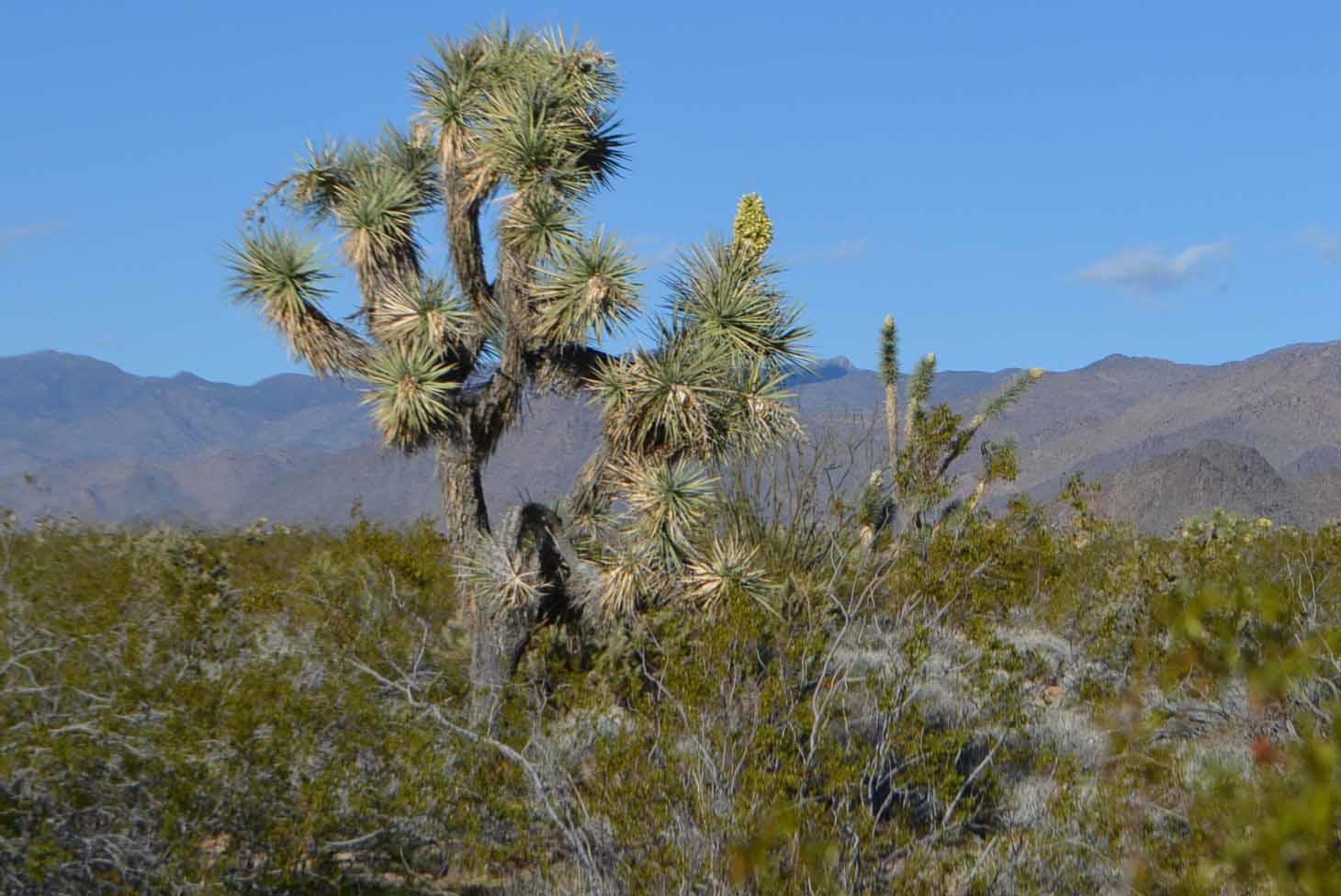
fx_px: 4585
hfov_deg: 16.5
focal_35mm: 123
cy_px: 52
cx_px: 1146
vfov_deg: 11.1
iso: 400
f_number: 8
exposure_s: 1/2000
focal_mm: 40
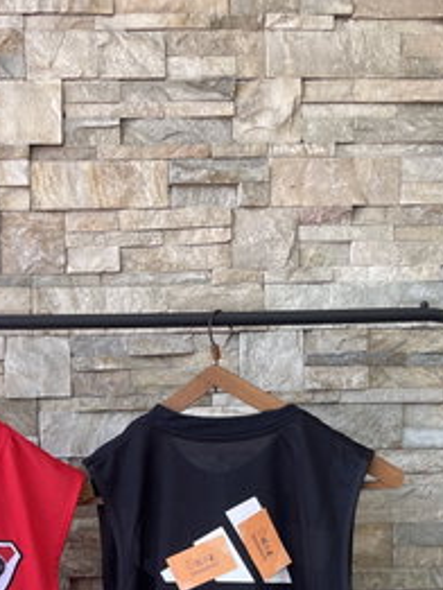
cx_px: 59
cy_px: 526
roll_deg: +1.0
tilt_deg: -2.8
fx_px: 904
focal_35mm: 53
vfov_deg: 34.3
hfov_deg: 26.8
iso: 32
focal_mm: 4.2
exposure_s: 1/155
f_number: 1.6
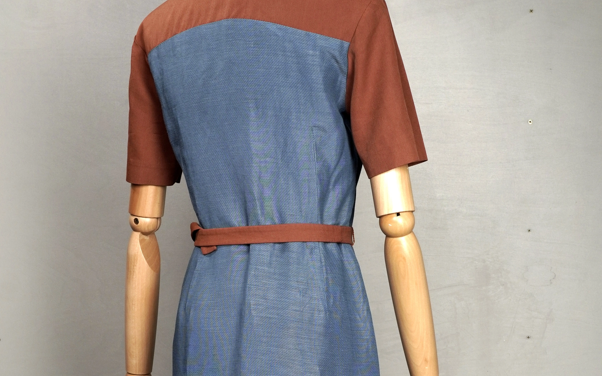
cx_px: 296
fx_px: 1230
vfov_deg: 17.1
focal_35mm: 75
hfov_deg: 27.5
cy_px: 334
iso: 400
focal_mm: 32
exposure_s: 1/40
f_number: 7.1
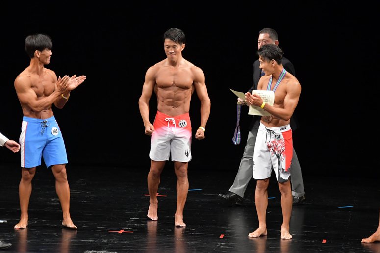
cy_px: 126
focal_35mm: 255
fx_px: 2690
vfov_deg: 5.4
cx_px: 190
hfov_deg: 8.1
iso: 3200
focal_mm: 170
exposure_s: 1/400
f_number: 5.6
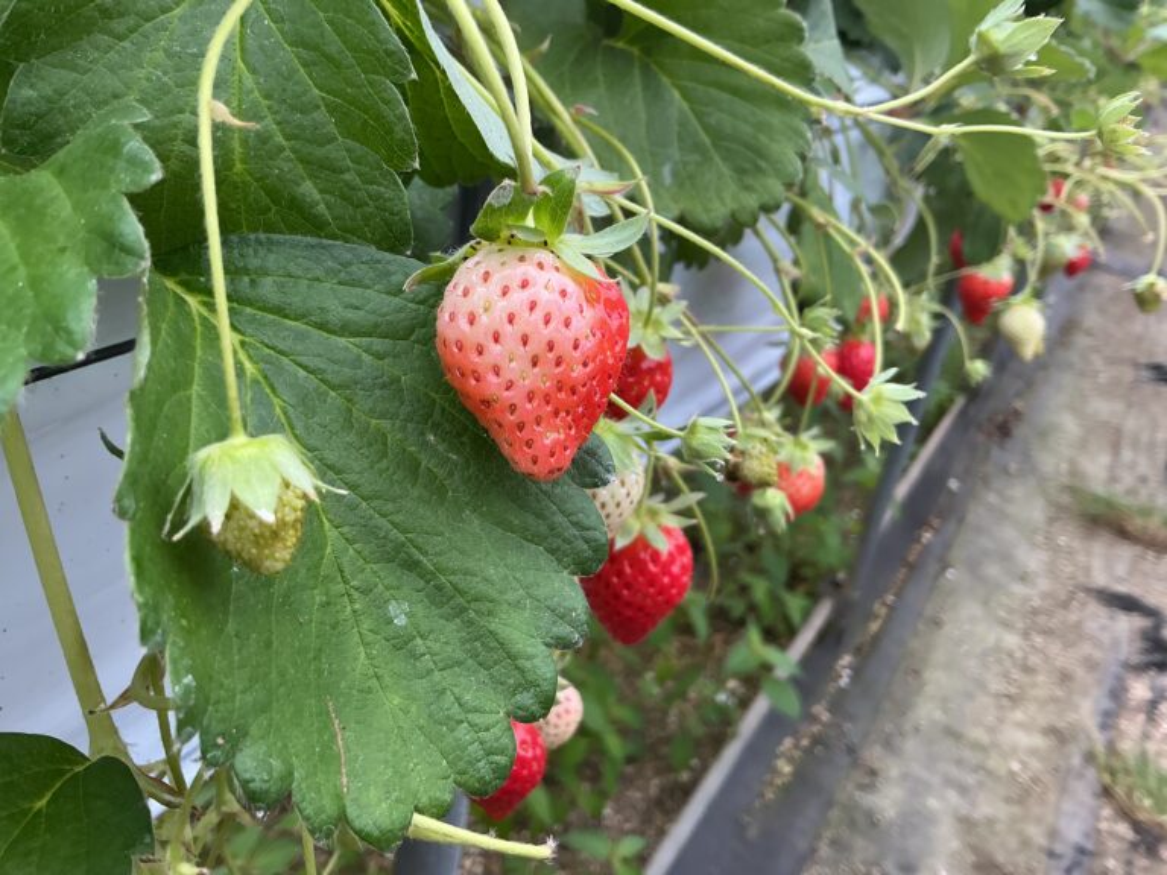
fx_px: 978
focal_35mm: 29
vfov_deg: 48.2
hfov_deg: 61.7
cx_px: 584
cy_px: 438
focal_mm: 3
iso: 50
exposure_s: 1/120
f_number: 1.8
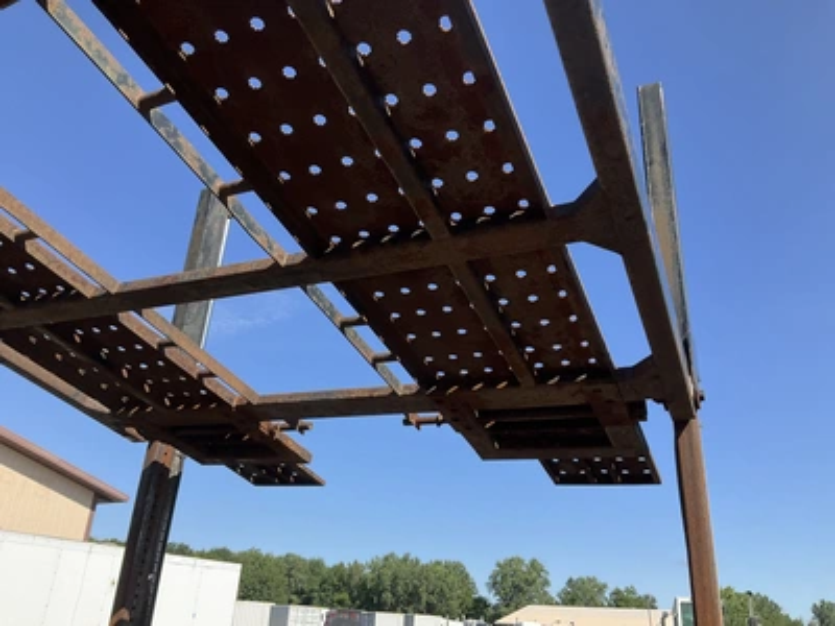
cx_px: 418
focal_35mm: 29
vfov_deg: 48.2
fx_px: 700
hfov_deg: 61.7
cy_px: 313
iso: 25
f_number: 1.8
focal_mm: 3
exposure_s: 1/1311
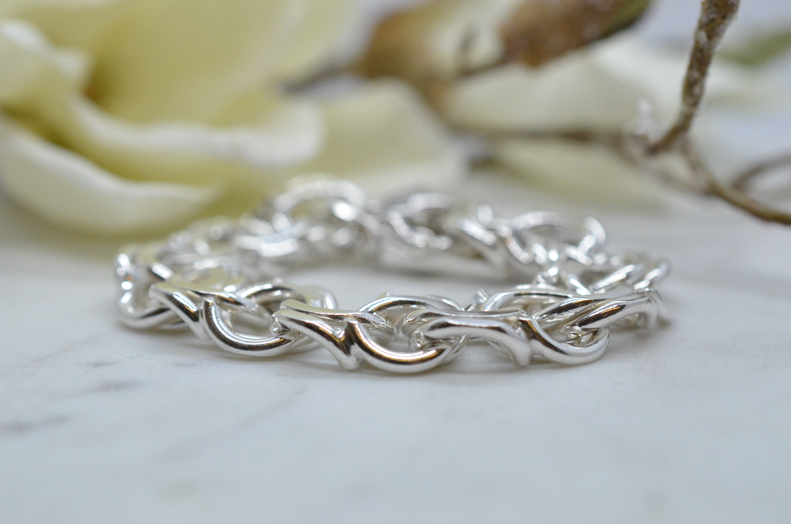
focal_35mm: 60
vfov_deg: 22.5
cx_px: 396
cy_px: 262
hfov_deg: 33.5
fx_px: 1316
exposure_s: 1/2000
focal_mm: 40
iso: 3200
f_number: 5
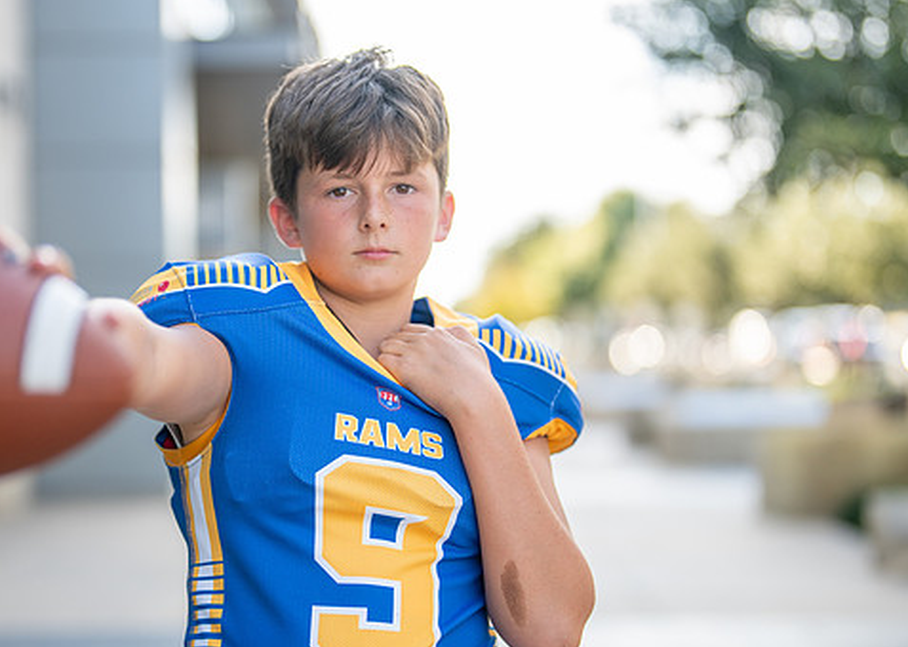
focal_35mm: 71
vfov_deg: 20.0
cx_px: 379
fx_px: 1830
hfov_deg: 27.8
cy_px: 367
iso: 125
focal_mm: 50
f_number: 1.2
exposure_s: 1/1600
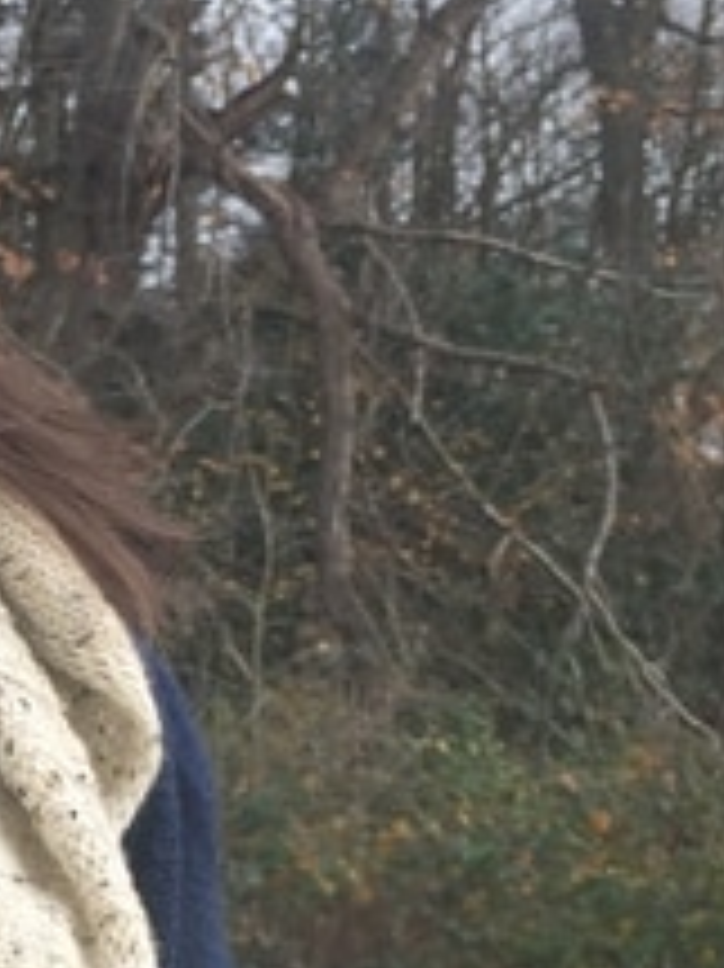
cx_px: -247
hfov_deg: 12.9
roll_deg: +4.0
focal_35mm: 110
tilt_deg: -6.8
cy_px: 1081
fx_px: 3071
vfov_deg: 17.3
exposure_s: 1/216
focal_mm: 4.15
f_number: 2.2
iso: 32
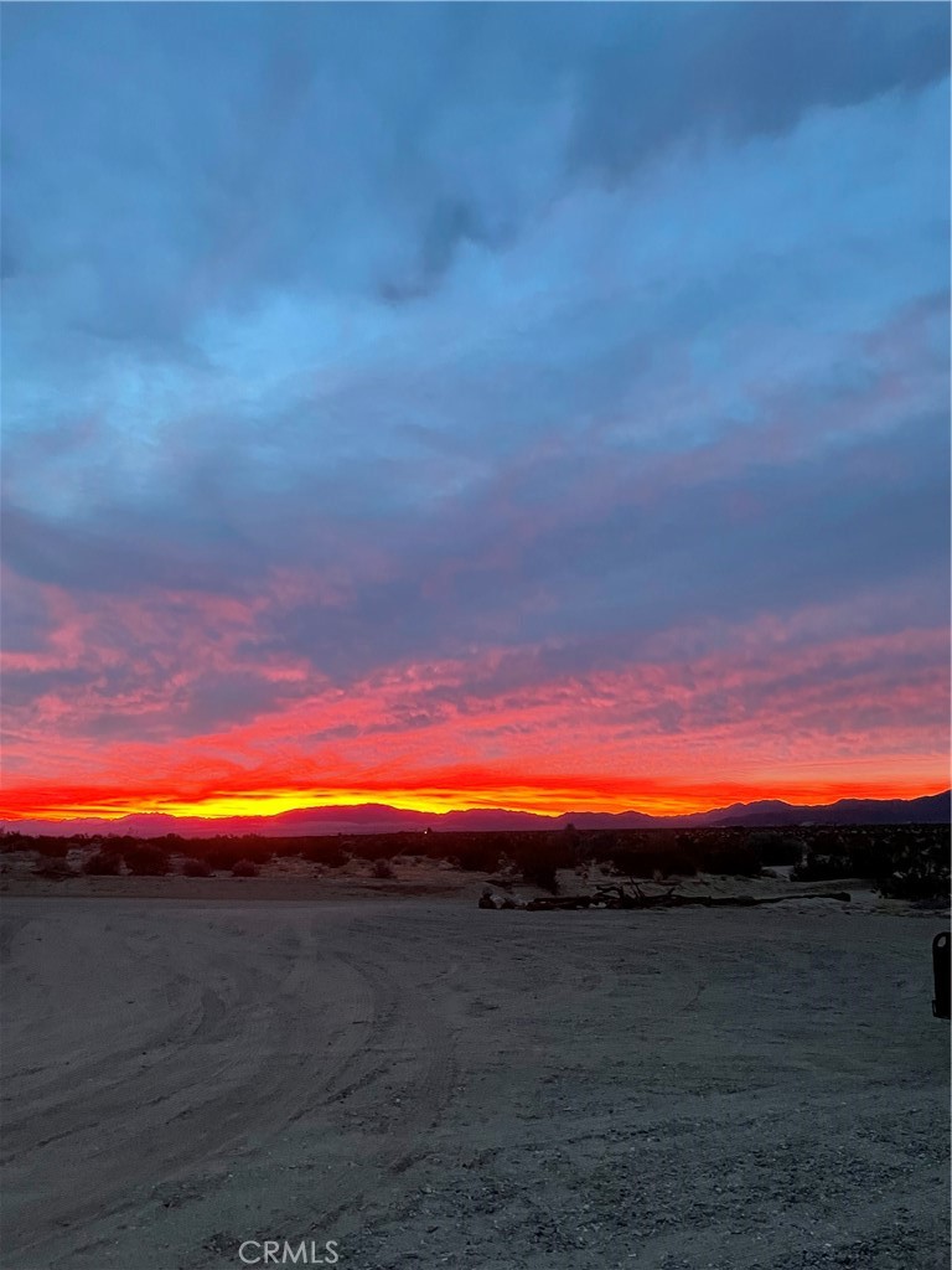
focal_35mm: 26
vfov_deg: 67.3
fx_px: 953
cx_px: 476
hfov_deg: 53.1
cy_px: 635
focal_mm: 4.2
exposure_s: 1/40
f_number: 1.6
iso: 500
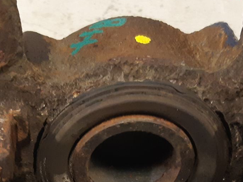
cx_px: 85
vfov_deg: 18.1
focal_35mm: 78
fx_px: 547
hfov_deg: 24.9
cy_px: 212
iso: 250
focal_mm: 3.93
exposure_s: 1/33
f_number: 1.7
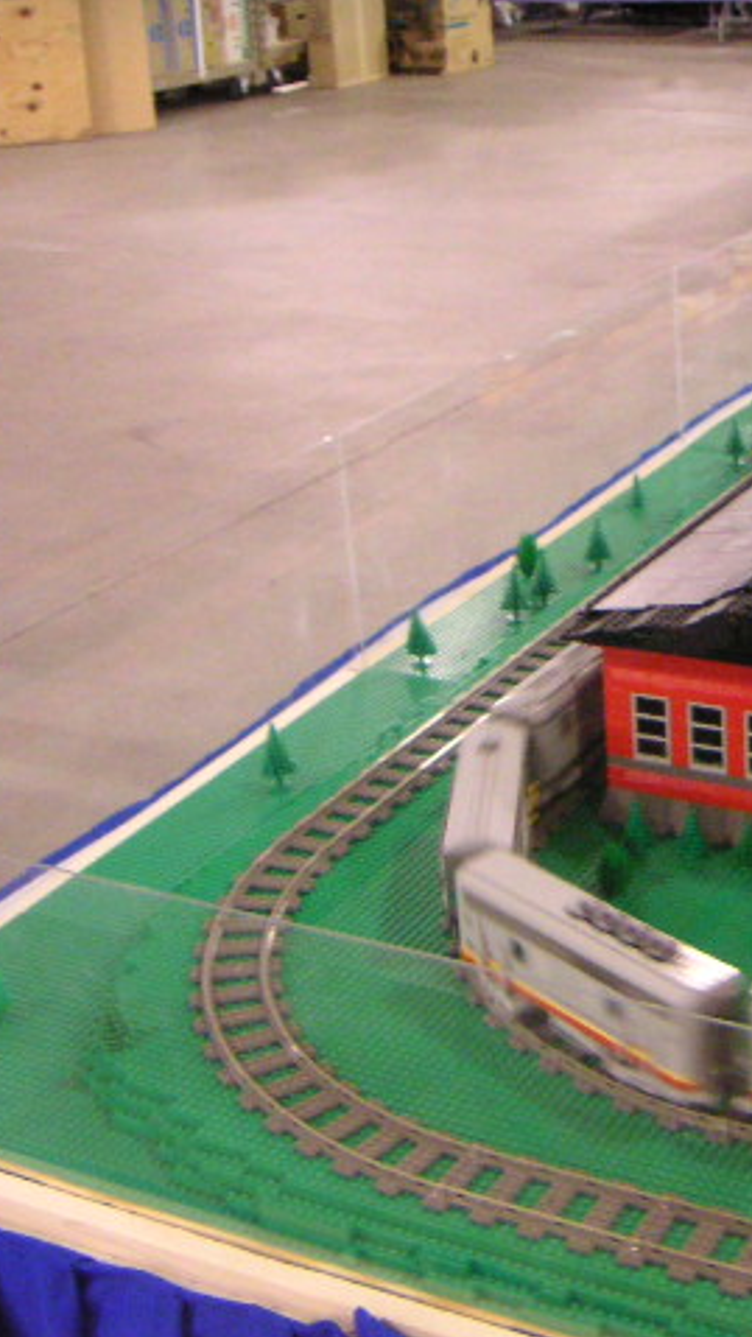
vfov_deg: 38.5
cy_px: 668
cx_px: 718
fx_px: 1914
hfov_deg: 21.6
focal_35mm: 54
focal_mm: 4.8
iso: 400
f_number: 2.8
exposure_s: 1/20
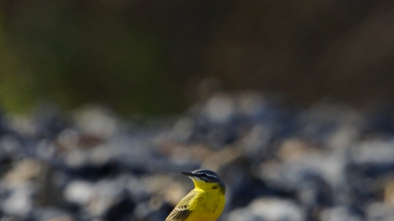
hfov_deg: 2.3
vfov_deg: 1.3
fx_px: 9963
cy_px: 175
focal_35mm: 954
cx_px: 299
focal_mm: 360
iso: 160
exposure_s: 1/500
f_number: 7.1
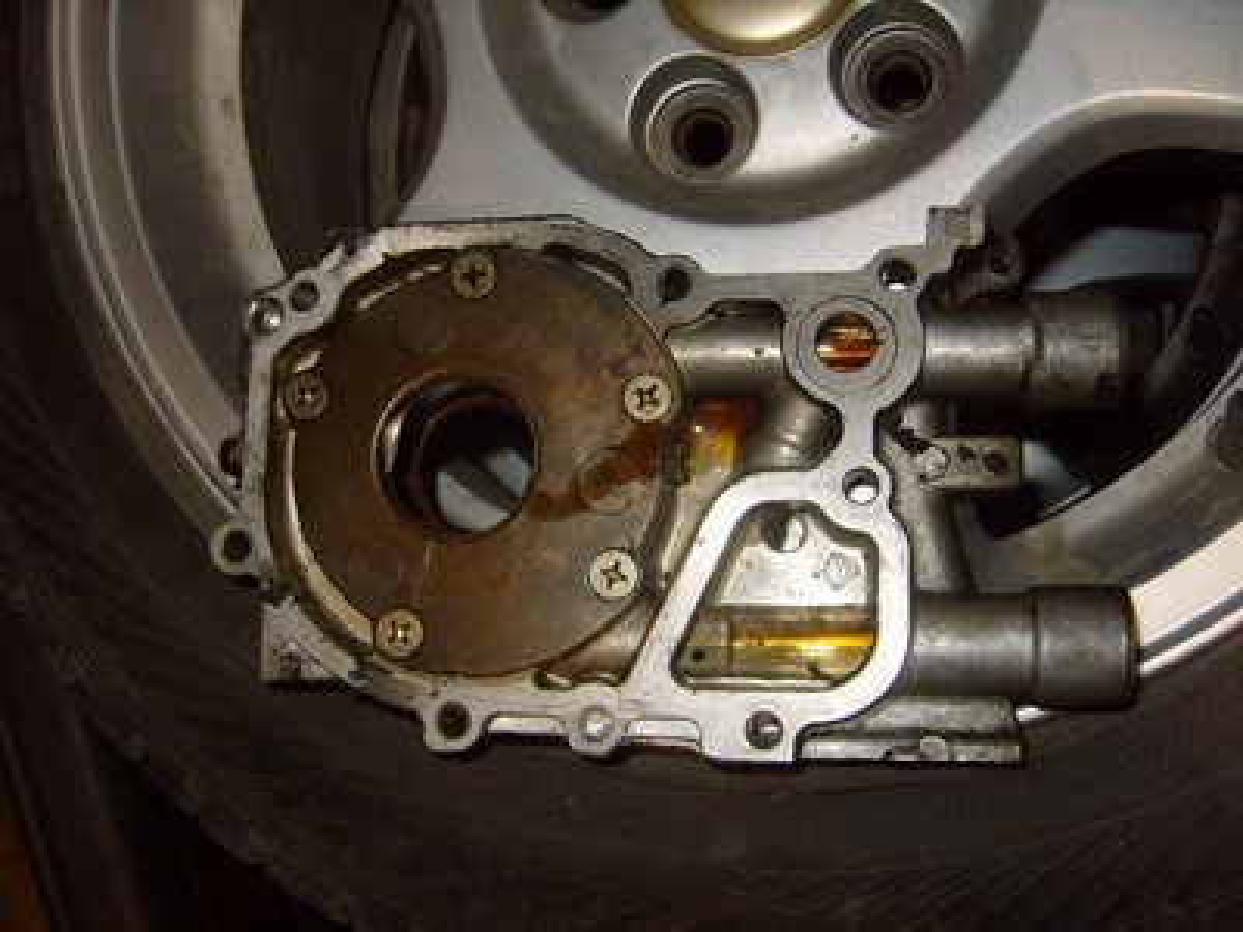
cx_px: 622
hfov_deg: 52.6
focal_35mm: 35
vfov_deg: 40.7
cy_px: 466
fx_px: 1257
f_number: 2.8
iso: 100
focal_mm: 7.4
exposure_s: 1/30
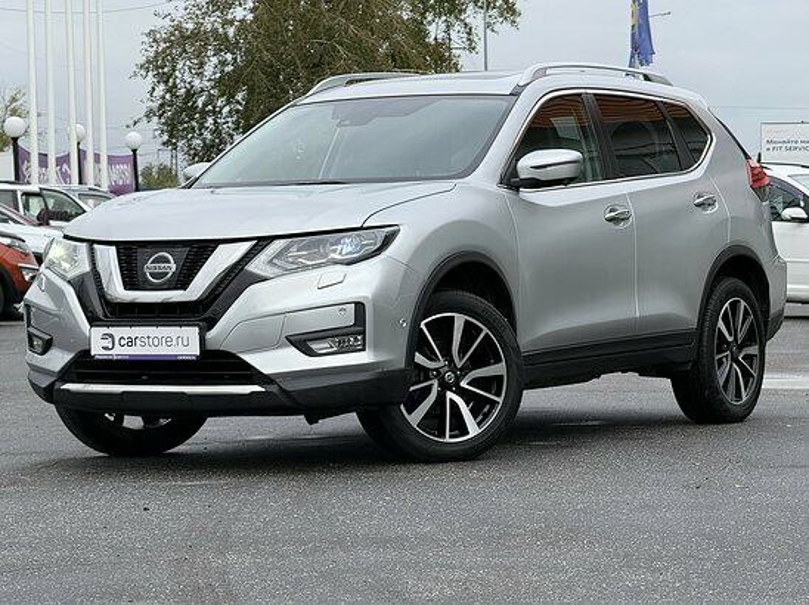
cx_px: 404
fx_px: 2802
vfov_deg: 12.3
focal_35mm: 120
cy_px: 302
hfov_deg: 16.4
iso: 50
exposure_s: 1/572
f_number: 2.8
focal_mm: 15.66
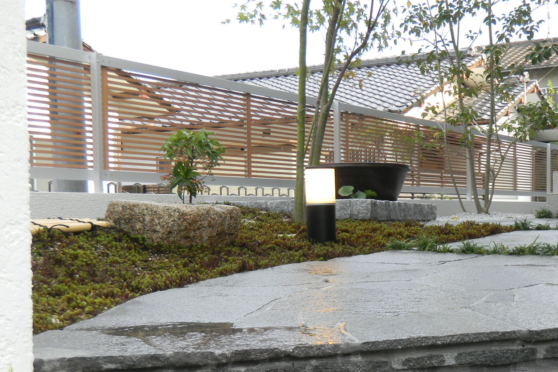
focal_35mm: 55
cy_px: 259
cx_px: 396
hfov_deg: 35.7
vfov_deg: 24.5
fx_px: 852
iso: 88
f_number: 3.9
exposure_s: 1/56.6
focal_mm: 6
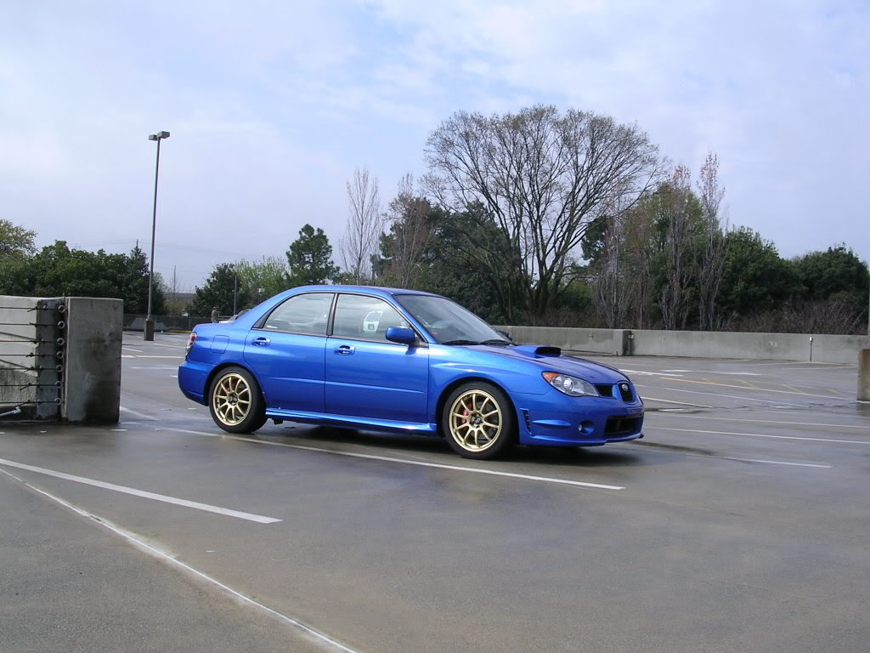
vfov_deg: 37.7
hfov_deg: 49.0
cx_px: 435
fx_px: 955
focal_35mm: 38
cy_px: 326
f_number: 5.6
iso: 100
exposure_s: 1/344
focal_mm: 5.8
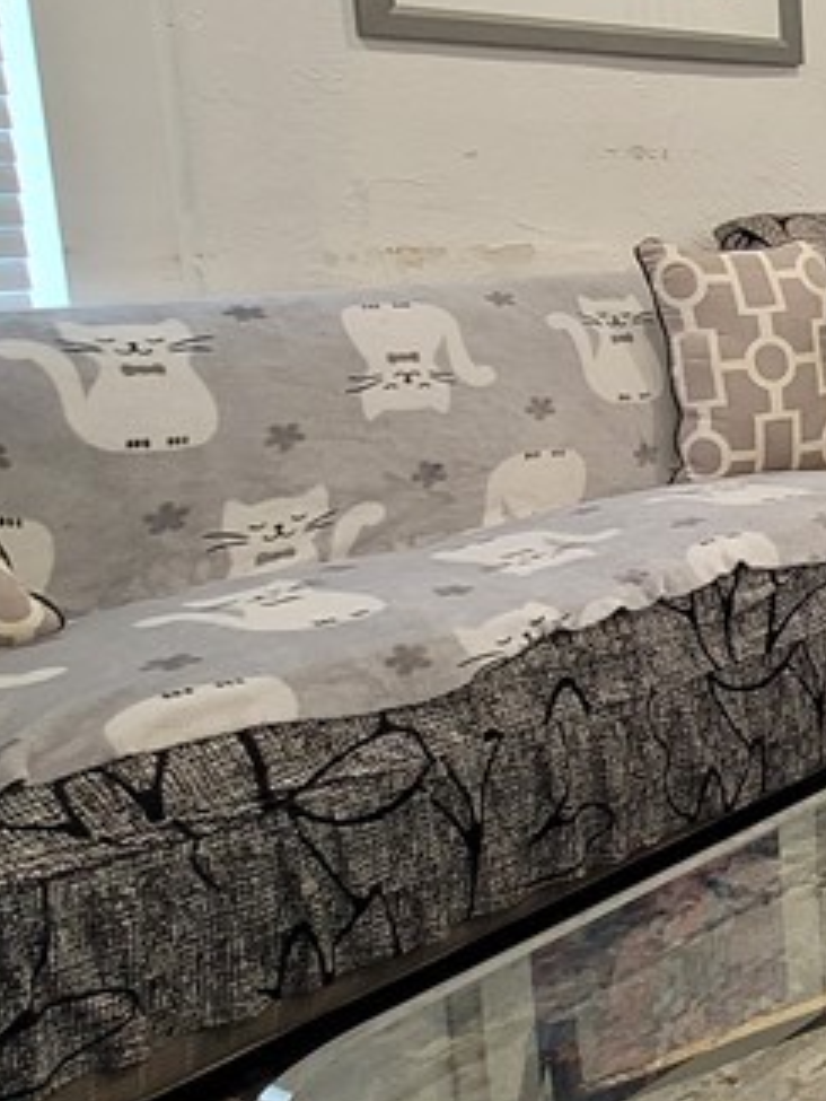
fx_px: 1304
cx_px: 1615
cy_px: 390
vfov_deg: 45.2
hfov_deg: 19.9
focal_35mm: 41
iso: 320
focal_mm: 2.2
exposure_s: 1/60
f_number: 2.2
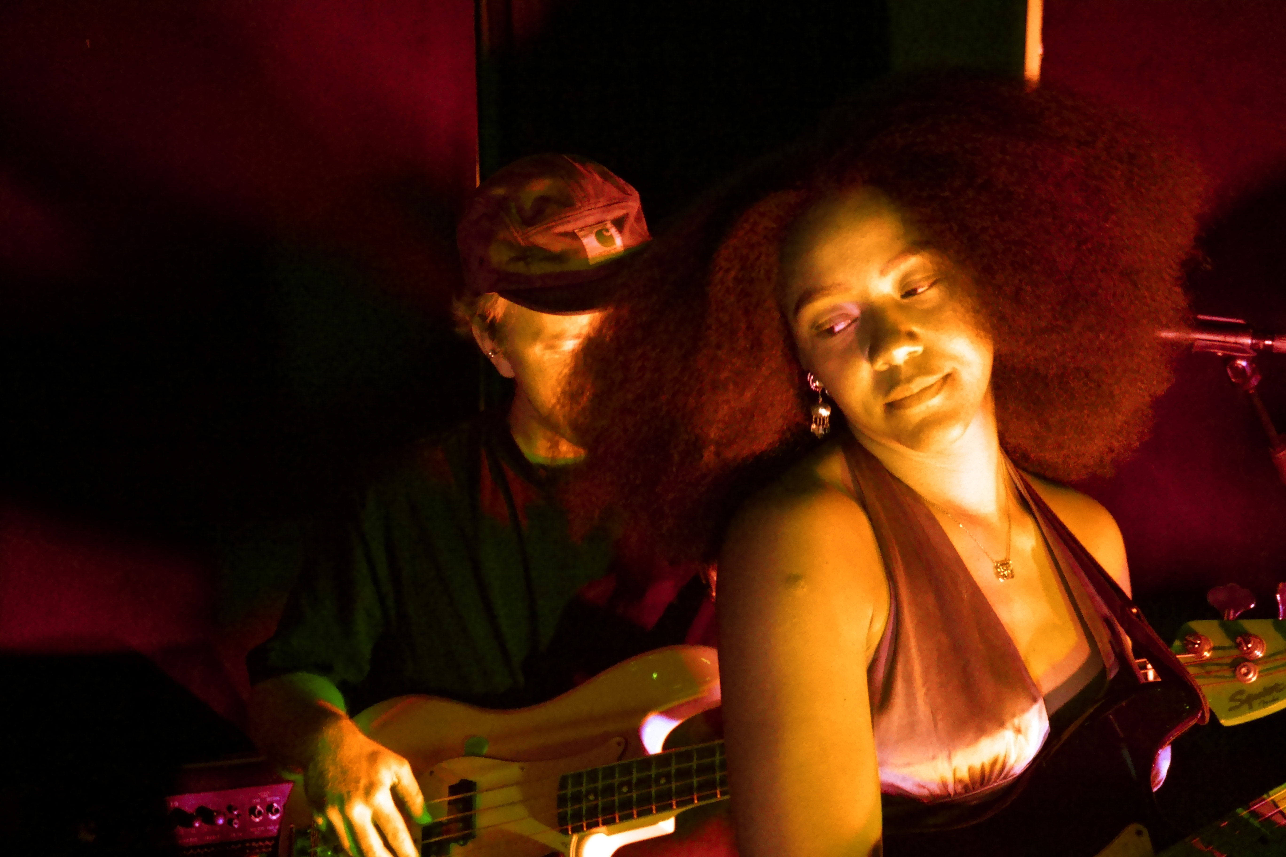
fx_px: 4965
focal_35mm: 139
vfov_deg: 9.9
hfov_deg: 14.8
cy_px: 428
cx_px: 643
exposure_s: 1/50
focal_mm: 50.65
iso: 6400
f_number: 4.5
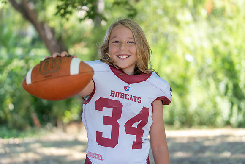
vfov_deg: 16.5
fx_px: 565
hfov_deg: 24.5
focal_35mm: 83
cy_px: 82
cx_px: 122
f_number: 2.8
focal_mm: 83
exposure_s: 1/320
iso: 200
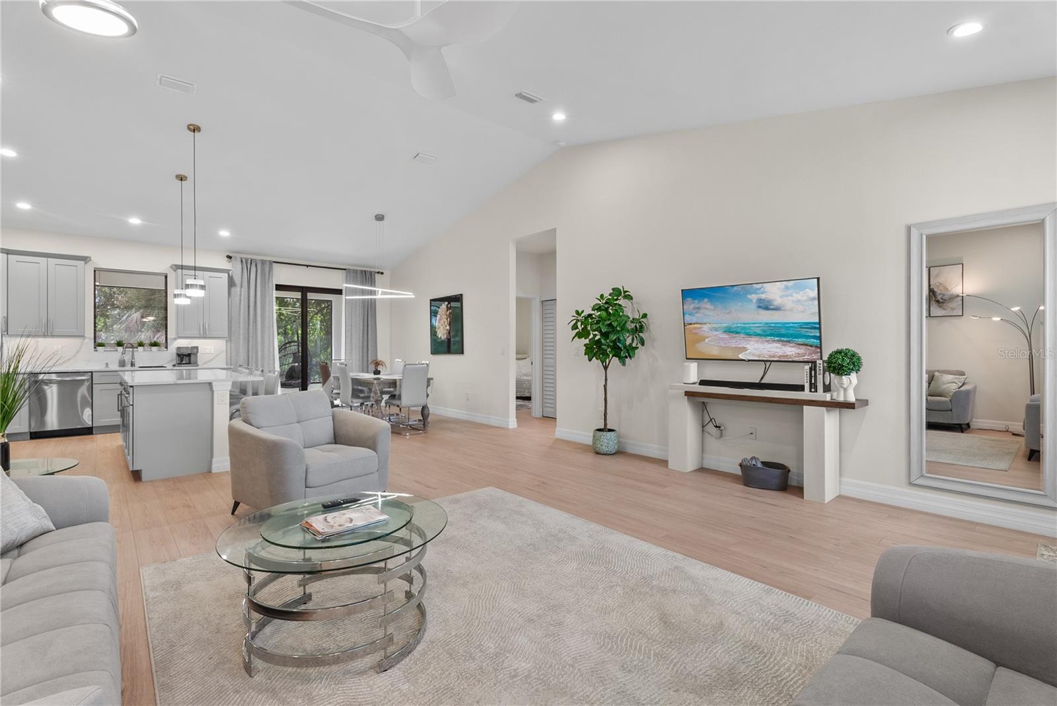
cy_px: 353
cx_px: 528
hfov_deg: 96.7
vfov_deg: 73.8
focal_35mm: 16
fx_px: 470
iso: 400
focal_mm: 16
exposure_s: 1/5
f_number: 9
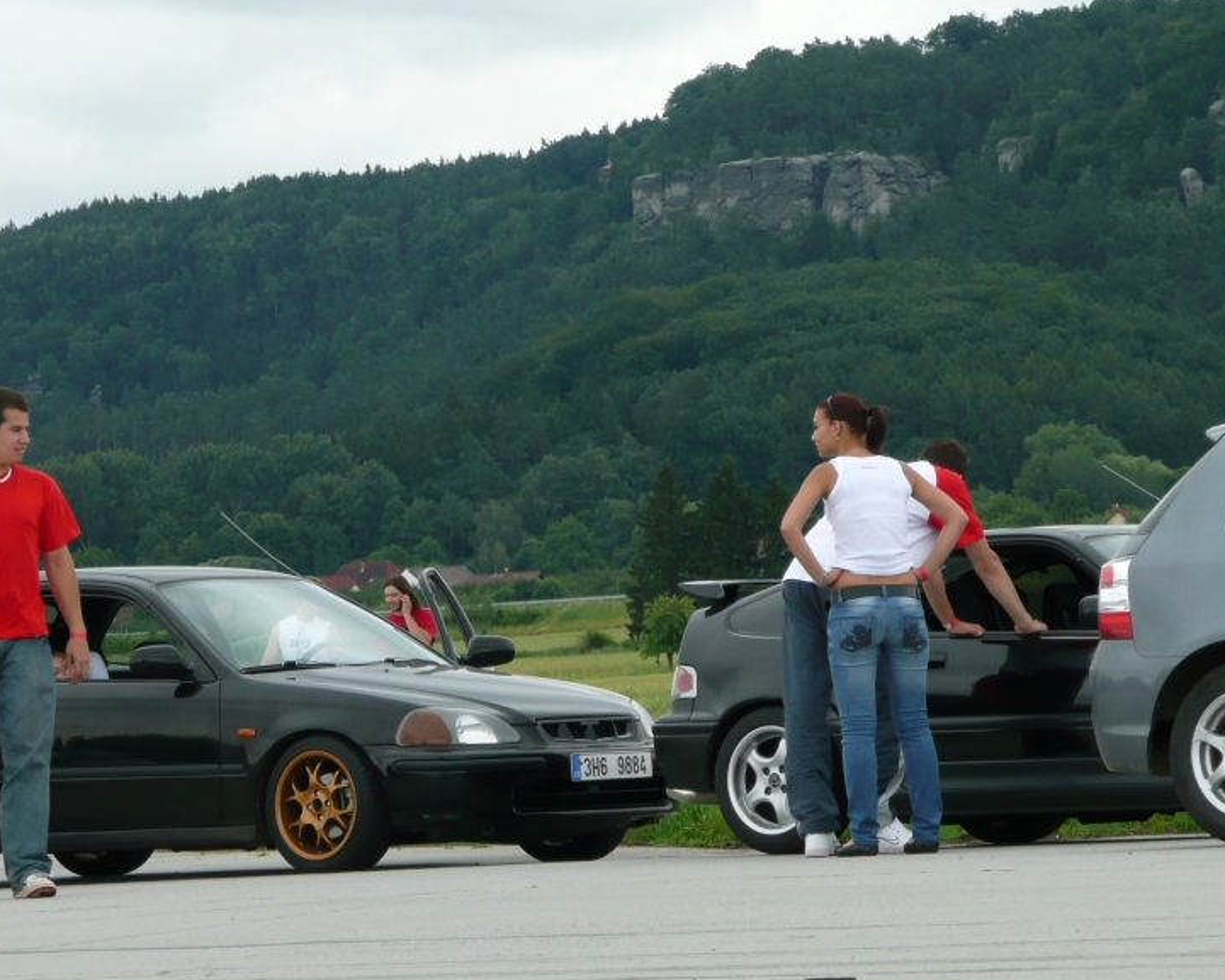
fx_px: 7941
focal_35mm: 219
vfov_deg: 7.1
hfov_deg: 8.8
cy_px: 510
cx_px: 362
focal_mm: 26
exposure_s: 1/250
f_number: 4.8
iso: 100
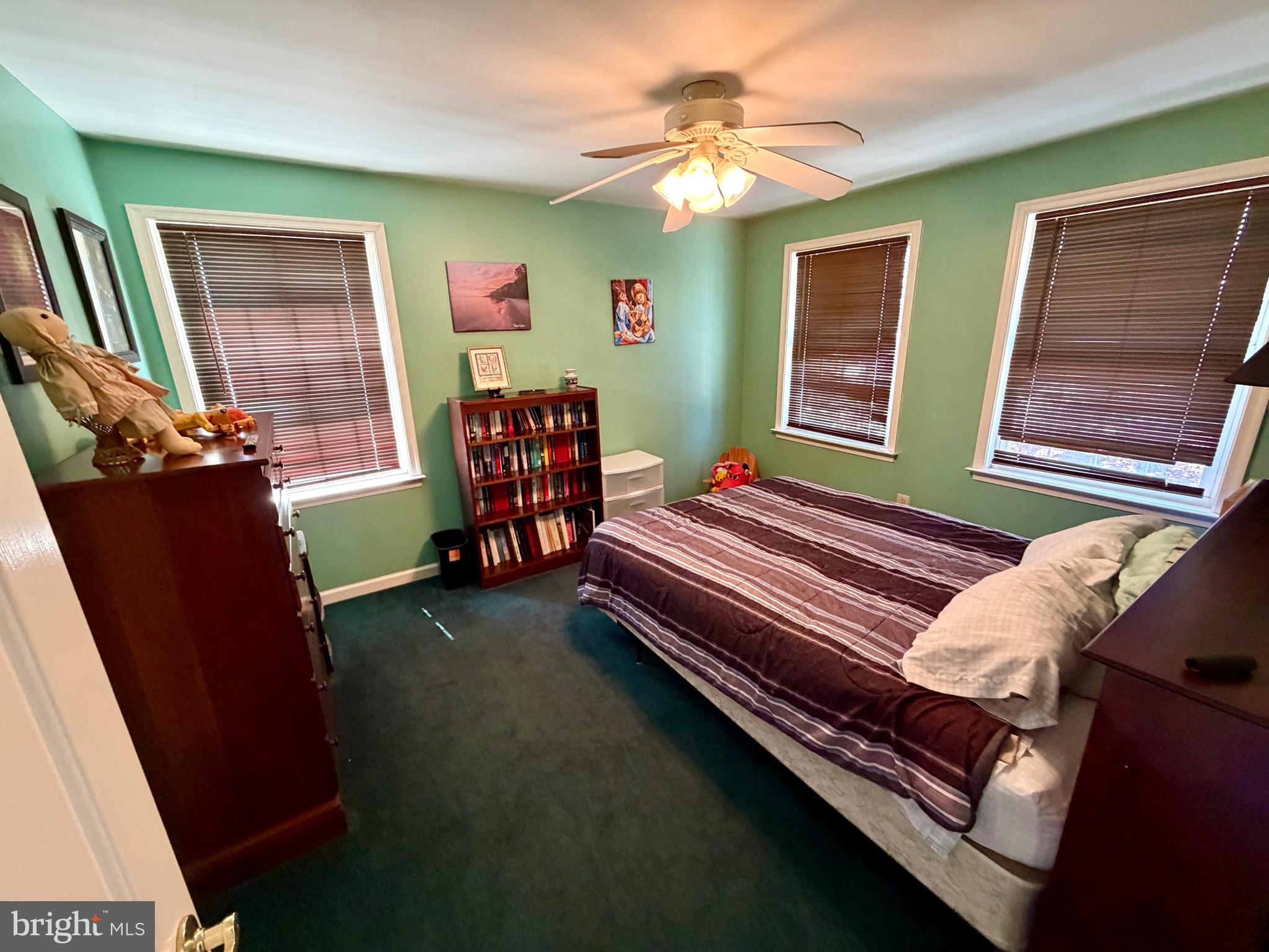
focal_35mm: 14
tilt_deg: -15.2
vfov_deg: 85.7
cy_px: 476
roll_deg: +2.9
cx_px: 634
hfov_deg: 102.1
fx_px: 513
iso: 500
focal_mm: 2.22
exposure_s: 1/60
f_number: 2.2
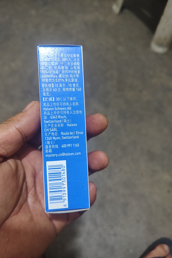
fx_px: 172
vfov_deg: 73.7
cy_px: 129
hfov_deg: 53.1
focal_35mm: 24
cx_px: 78
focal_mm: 5.56
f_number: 1.88
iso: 703
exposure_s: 1/50
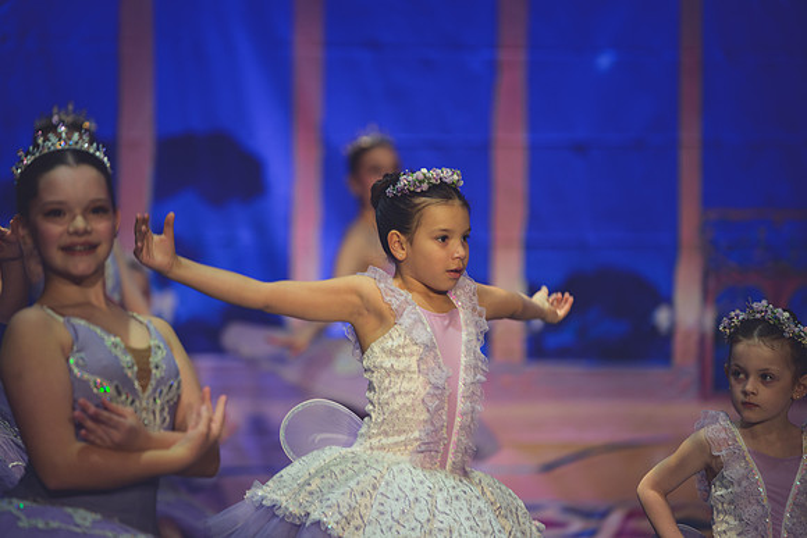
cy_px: 269
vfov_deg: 6.9
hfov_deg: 10.3
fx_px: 4484
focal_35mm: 200
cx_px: 404
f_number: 2.8
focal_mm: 200
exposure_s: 1/320
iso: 1000
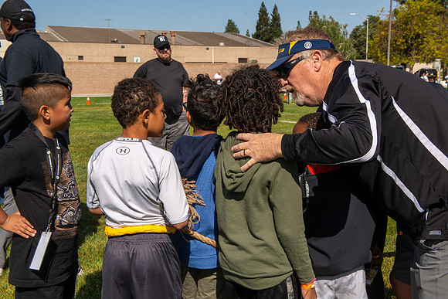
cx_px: 227
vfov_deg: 29.9
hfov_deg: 43.6
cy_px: 149
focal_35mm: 45
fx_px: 560
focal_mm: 44
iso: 100
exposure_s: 1/125
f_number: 11
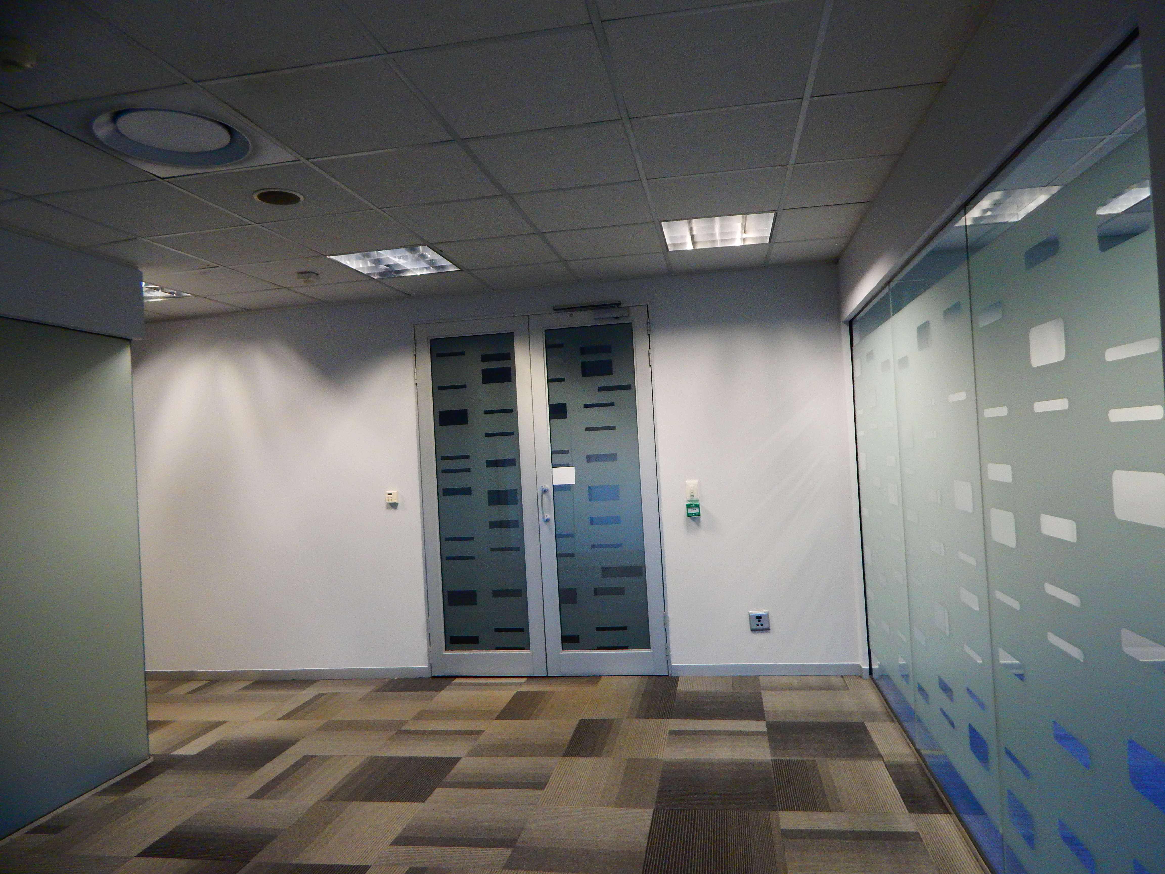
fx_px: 740
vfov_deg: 61.1
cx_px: 582
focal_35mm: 22
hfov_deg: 76.4
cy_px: 437
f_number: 3
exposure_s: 1/30
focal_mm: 4
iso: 280
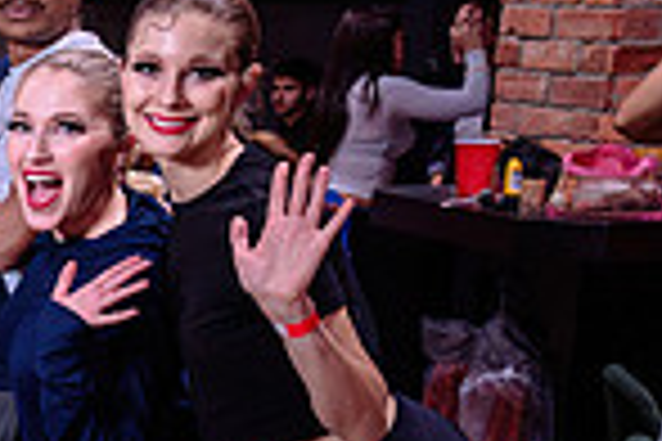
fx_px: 2078
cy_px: 454
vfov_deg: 12.0
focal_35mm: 113
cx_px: -550
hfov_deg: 15.4
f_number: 4.5
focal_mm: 25.5
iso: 1000
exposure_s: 1/60
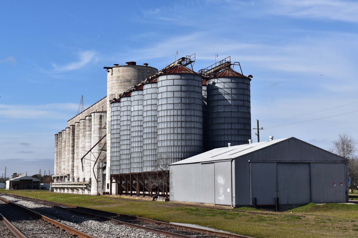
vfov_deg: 23.8
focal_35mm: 57
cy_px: 119
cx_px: 179
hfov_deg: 35.1
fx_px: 567
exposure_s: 1/500
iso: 200
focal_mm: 38
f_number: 11
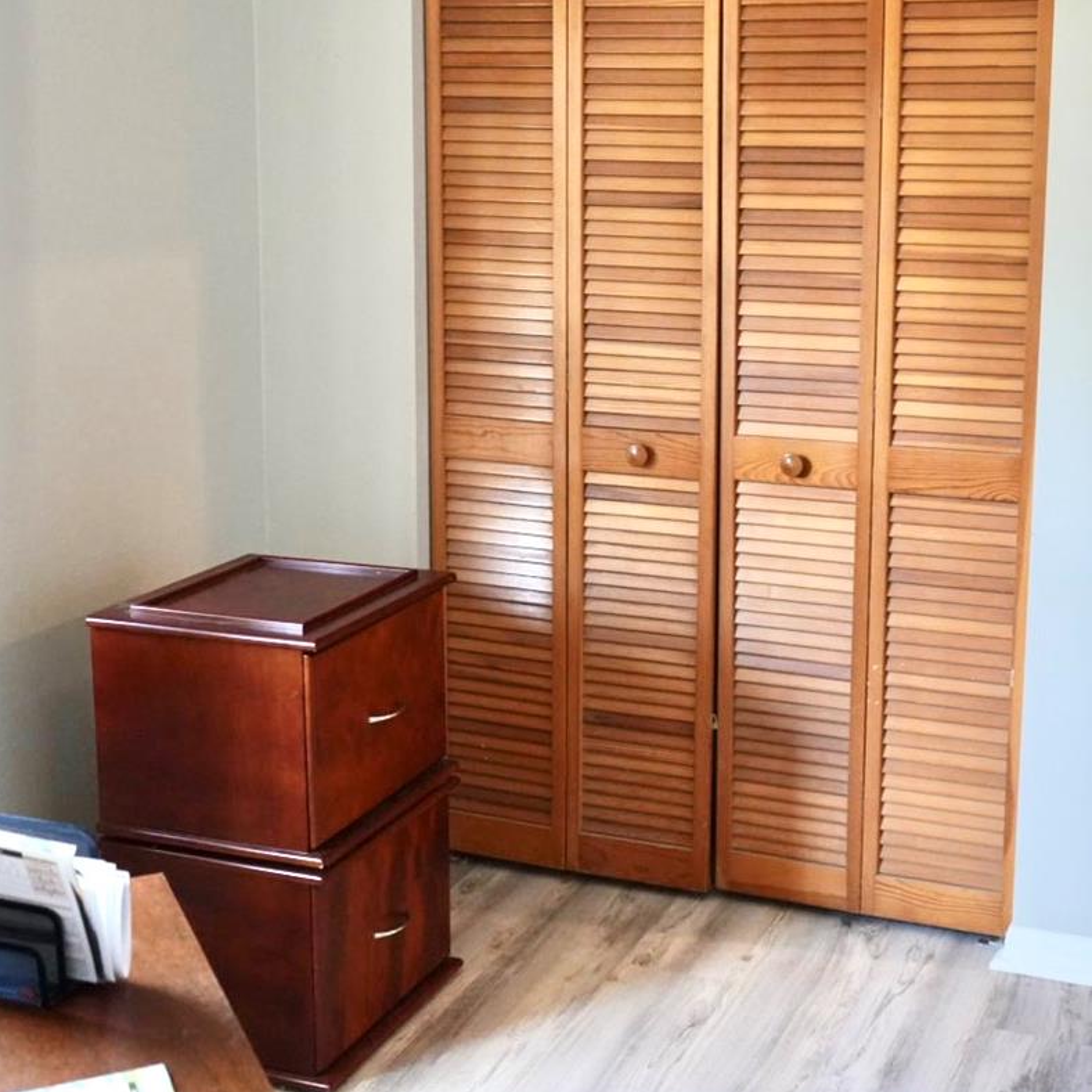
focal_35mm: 50
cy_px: 405
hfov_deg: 33.9
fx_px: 1785
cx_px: 660
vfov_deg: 33.8
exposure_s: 1/160
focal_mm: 29
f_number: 3.5
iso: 4000
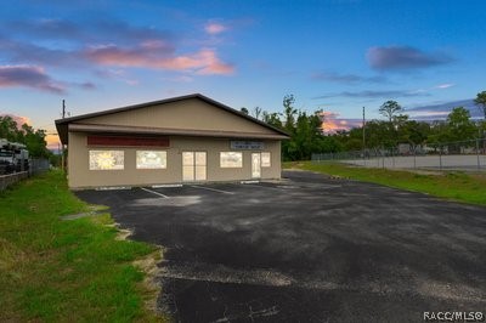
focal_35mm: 21
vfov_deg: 59.4
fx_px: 283
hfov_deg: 81.3
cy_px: 162
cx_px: 243
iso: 320
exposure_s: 1/250
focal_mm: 14
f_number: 8
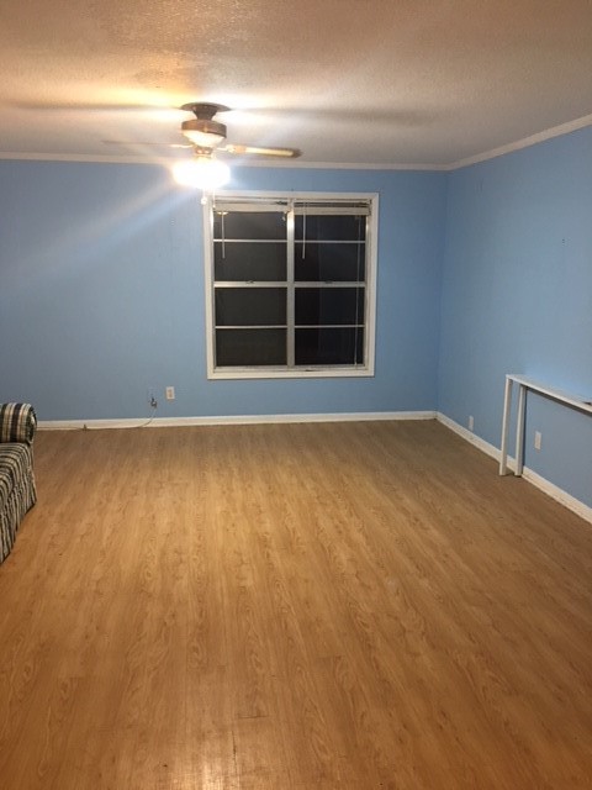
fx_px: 661
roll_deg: -0.3
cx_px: 296
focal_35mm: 29
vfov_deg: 61.7
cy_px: 395
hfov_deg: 48.2
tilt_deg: -9.8
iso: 64
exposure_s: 1/15
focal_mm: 4.15
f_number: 2.2
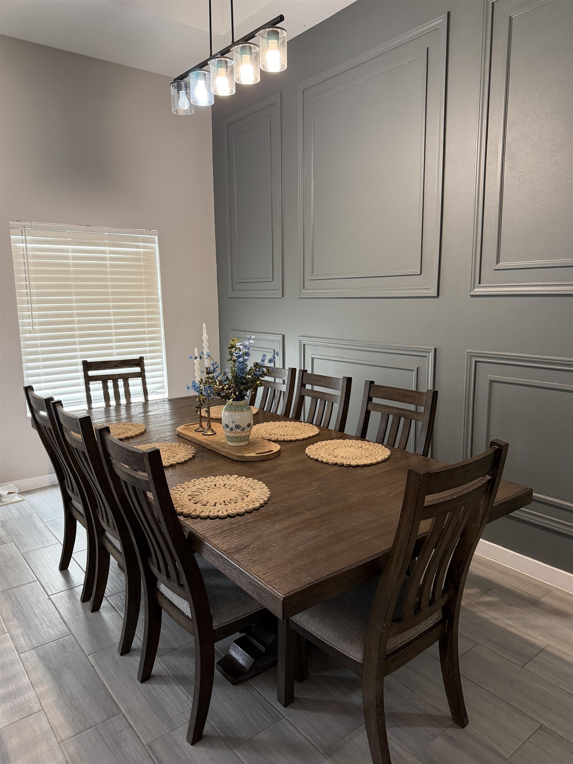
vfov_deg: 71.6
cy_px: 382
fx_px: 530
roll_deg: +0.4
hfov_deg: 56.8
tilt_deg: -10.4
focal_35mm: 24
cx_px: 286
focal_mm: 6.76
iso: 320
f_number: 1.78
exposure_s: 1/120
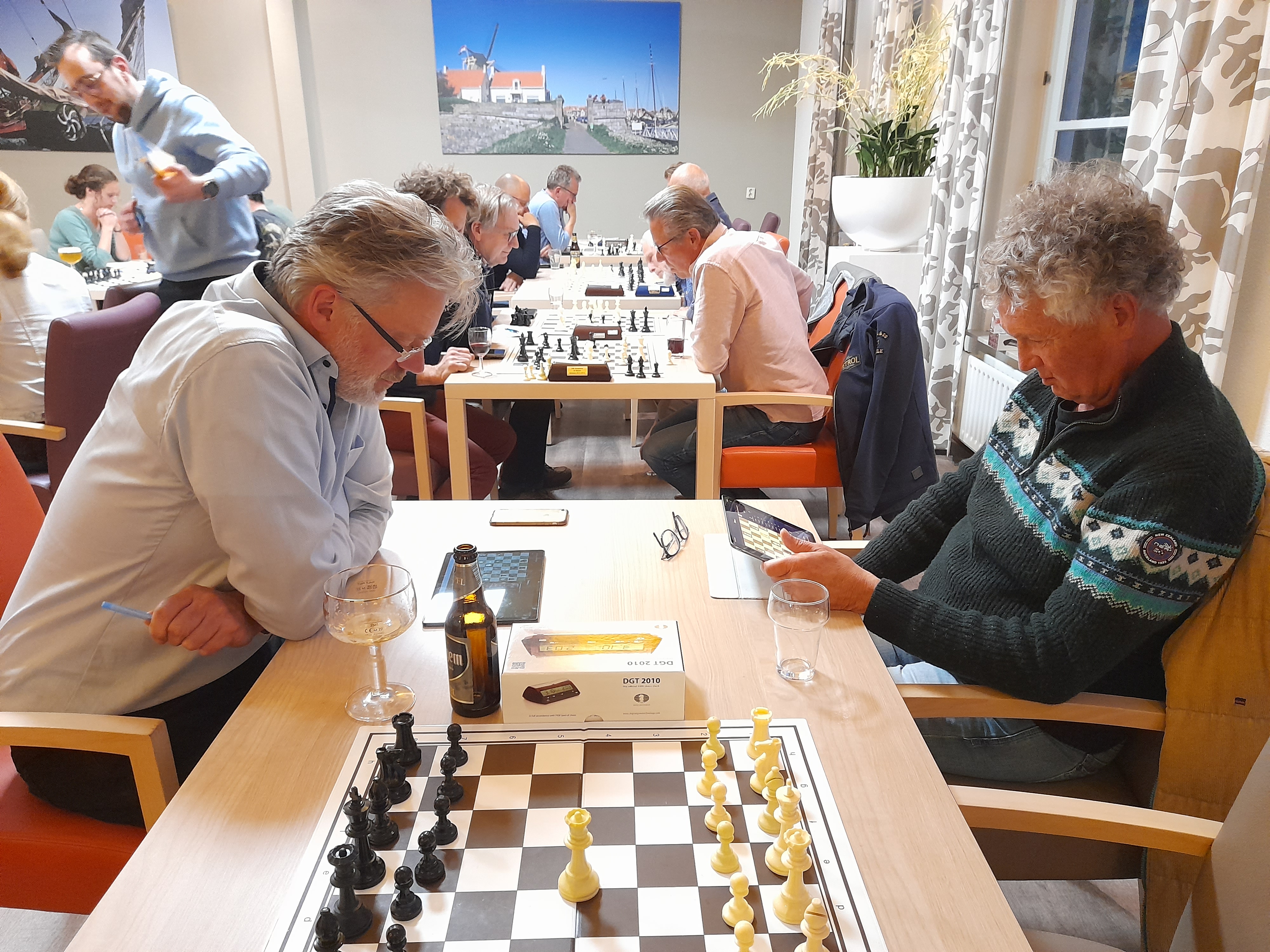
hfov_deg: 69.4
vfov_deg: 54.9
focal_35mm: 25
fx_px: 917
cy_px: 476
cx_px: 635
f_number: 2
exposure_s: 1/25
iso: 500
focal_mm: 4.6
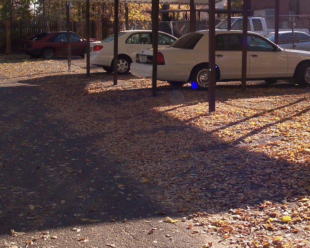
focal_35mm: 65
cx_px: 229
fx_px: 596
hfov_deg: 28.7
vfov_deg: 23.2
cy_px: 54
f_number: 4.8
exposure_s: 1/350
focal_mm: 8
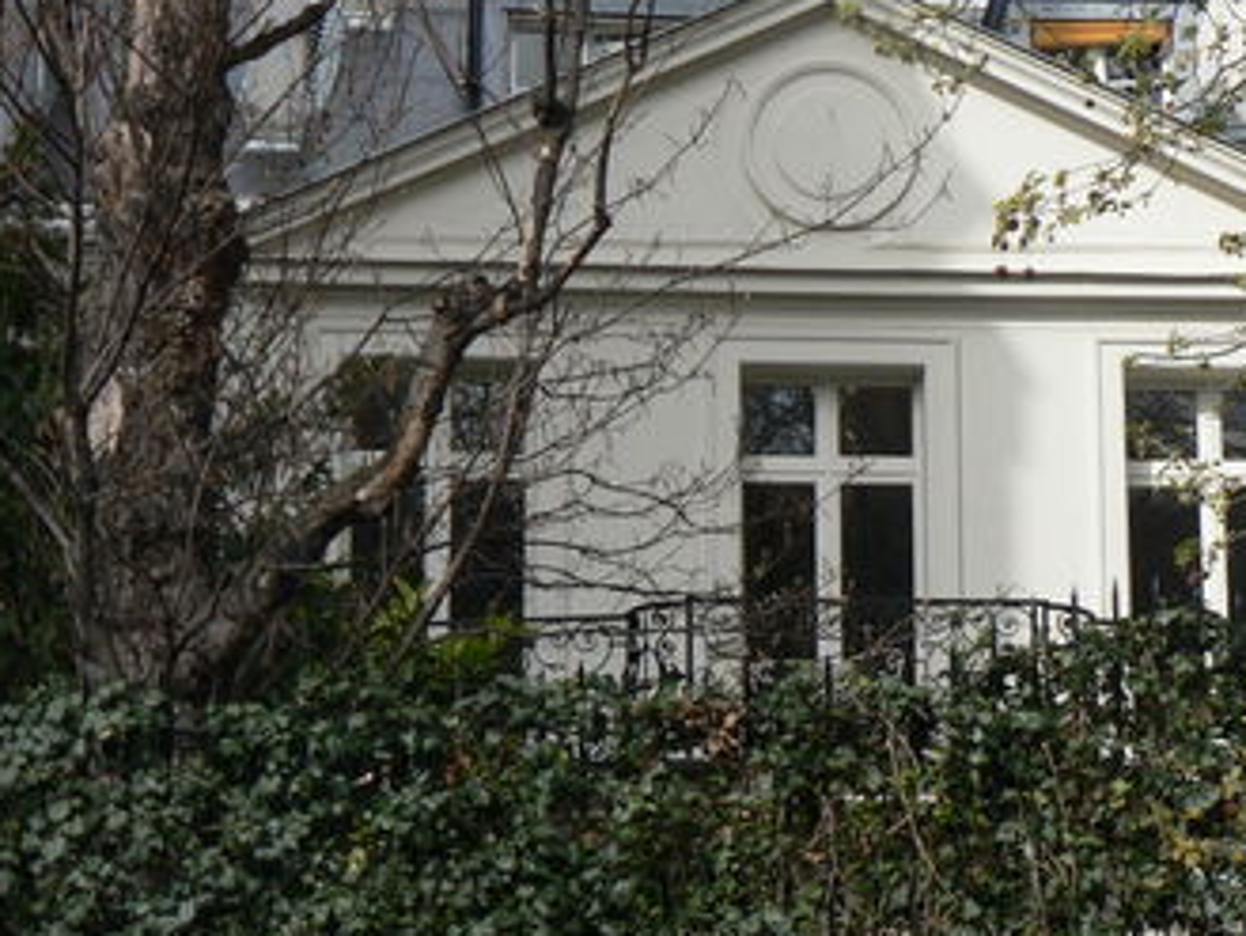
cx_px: 829
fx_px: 5041
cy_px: 284
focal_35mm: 140
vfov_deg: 10.6
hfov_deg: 14.1
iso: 100
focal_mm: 16.2
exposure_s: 1/1000
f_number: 3.2
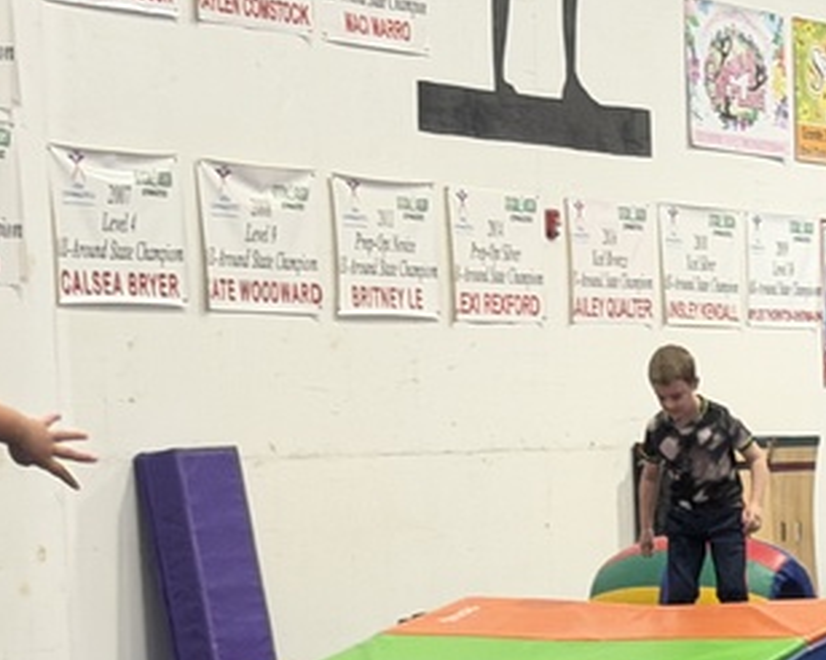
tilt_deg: -6.2
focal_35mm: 156
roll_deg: +2.3
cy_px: 867
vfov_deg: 9.7
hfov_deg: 12.3
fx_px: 3811
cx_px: 716
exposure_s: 1/60
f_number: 1.78
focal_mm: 6.76
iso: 200
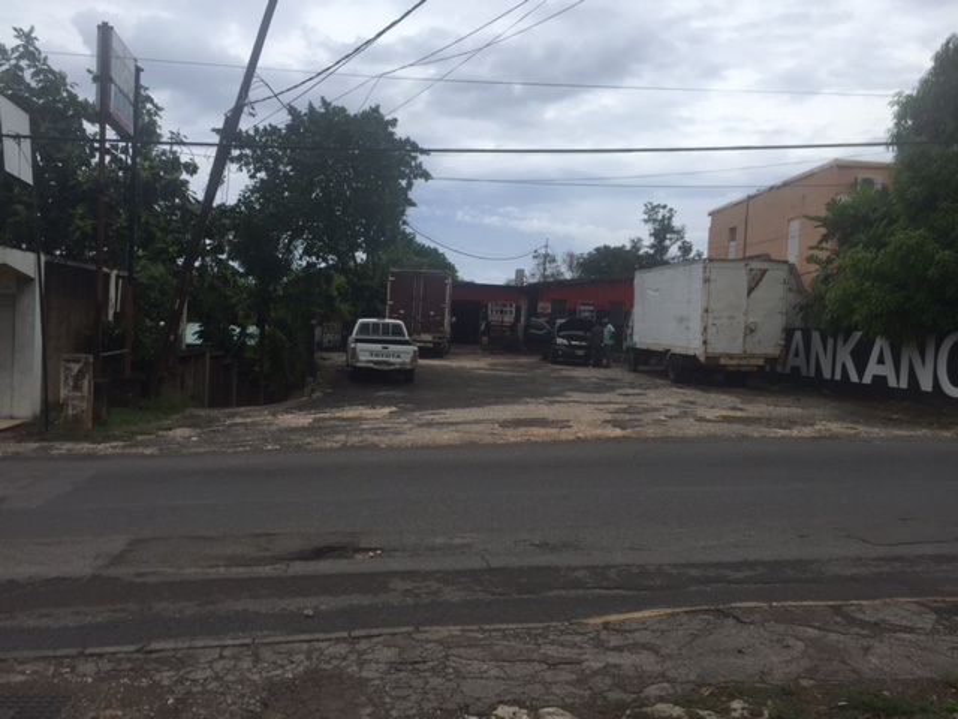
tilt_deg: -2.5
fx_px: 803
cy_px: 360
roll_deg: -3.0
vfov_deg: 48.2
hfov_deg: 61.7
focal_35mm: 29
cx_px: 479
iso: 32
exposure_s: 1/2326
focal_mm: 4.15
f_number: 2.2
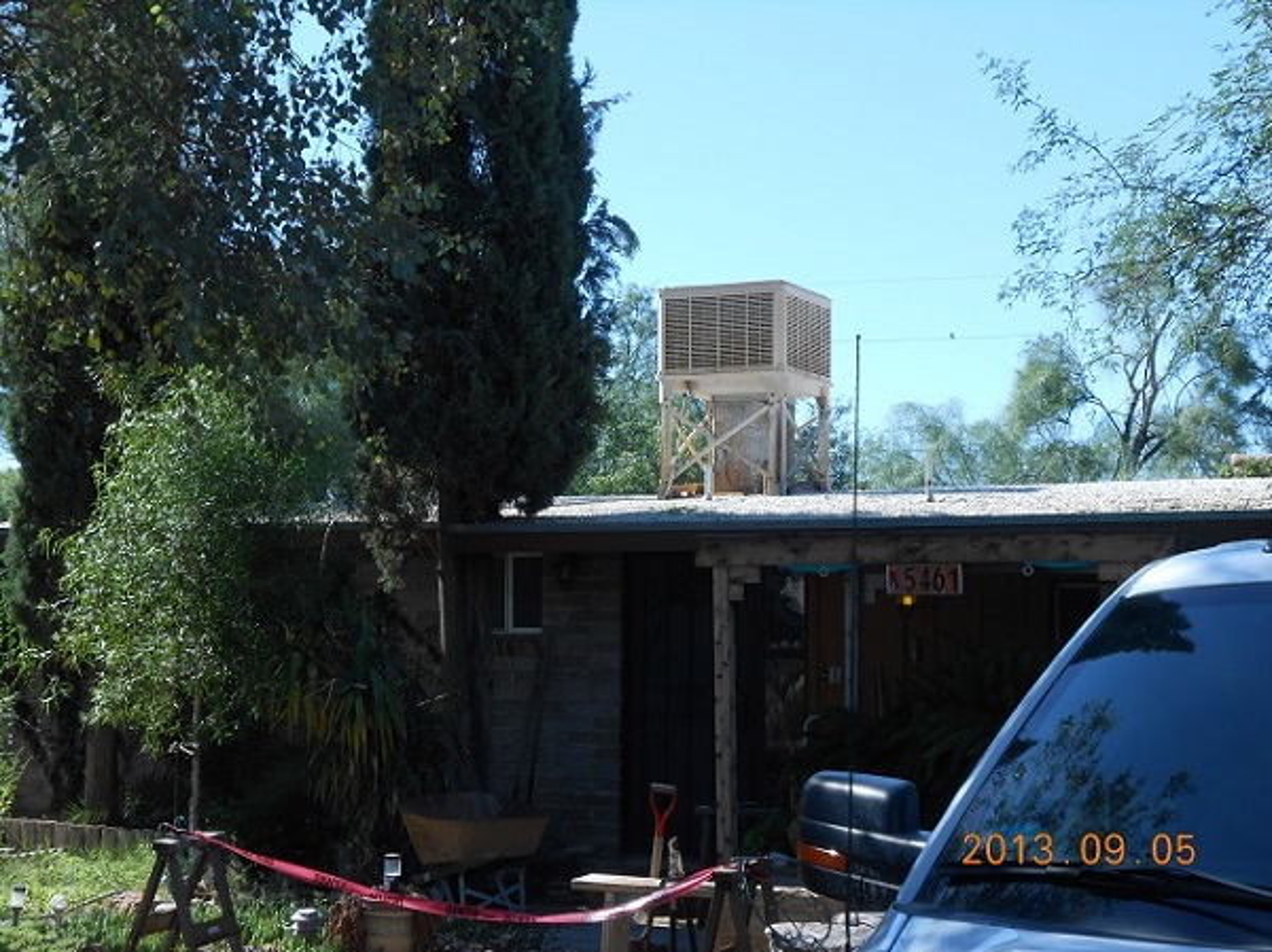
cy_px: 476
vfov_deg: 26.1
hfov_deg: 34.4
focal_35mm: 56
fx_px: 2056
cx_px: 636
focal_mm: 10
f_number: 5.2
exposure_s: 1/250
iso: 80
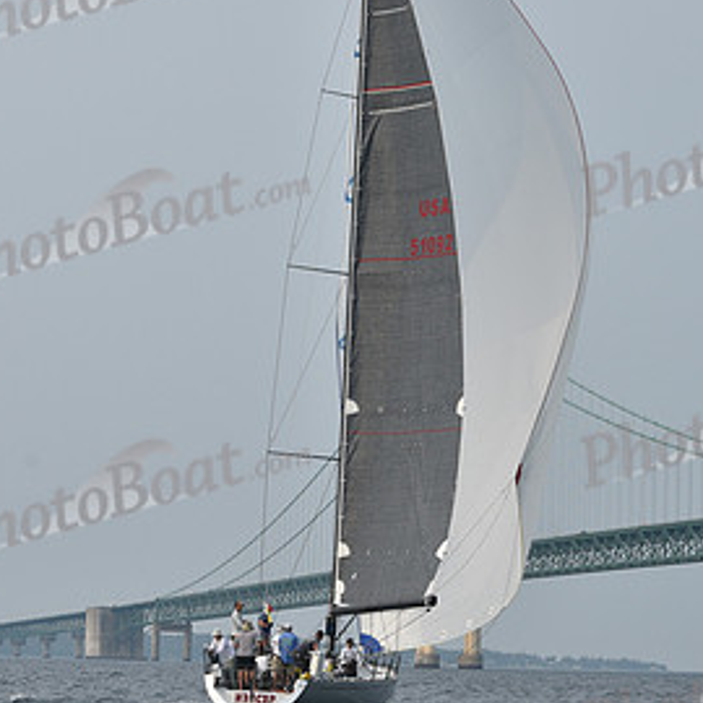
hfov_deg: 13.6
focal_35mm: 128
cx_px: 448
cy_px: 322
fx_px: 2941
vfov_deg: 13.6
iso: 250
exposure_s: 1/1250
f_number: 7.1
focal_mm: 70
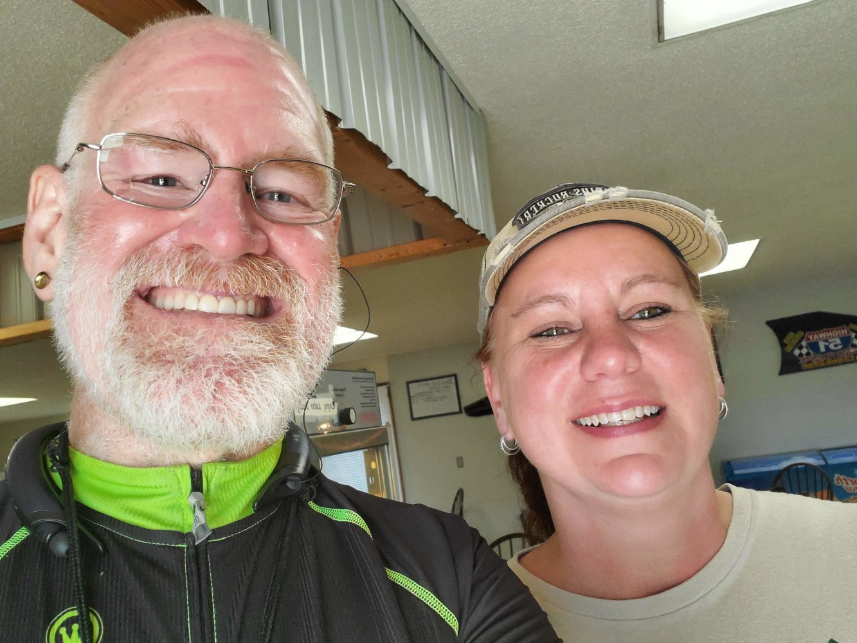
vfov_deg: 44.2
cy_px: 322
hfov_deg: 56.8
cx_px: 428
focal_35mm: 32
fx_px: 792
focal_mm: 3.3
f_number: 1.9
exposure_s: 1/120
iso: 160
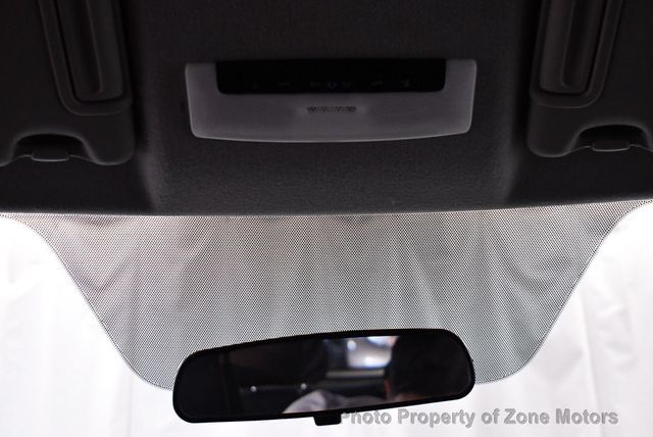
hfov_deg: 28.8
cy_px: 218
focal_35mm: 70
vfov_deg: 19.5
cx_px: 326
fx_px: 1271
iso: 2500
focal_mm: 35
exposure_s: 1/125
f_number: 4.5
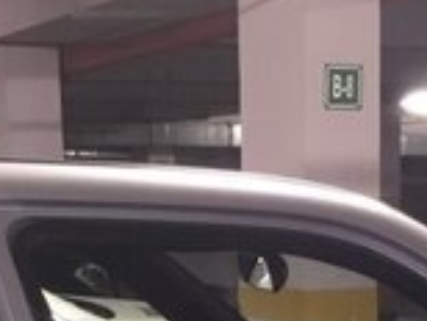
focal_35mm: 124
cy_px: 632
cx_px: 214
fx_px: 1532
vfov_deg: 11.0
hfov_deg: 15.9
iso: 160
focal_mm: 4.15
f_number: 2.2
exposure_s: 1/17
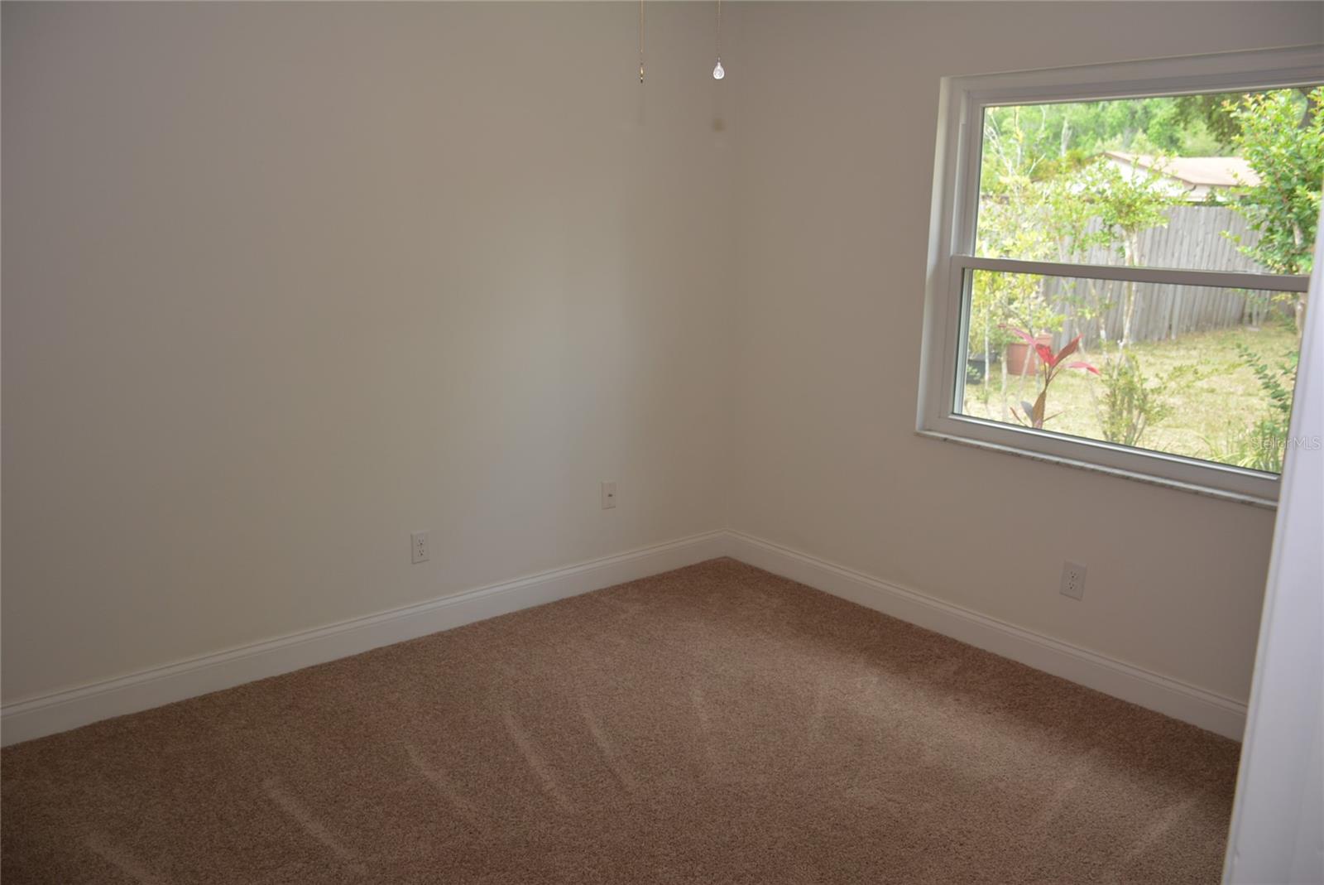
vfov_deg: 43.7
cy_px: 442
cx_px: 662
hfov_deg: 61.9
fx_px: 1104
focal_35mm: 30
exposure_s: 1/80
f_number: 4.5
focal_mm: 20
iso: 200
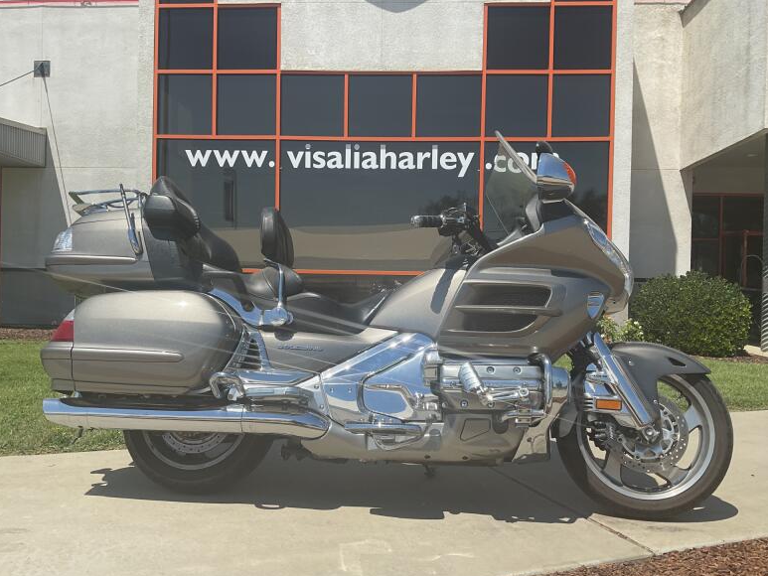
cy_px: 297
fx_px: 666
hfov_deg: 60.0
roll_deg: -0.6
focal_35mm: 30
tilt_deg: +0.2
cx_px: 392
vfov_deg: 46.8
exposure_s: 1/2538
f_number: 1.8
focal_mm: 3
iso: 16
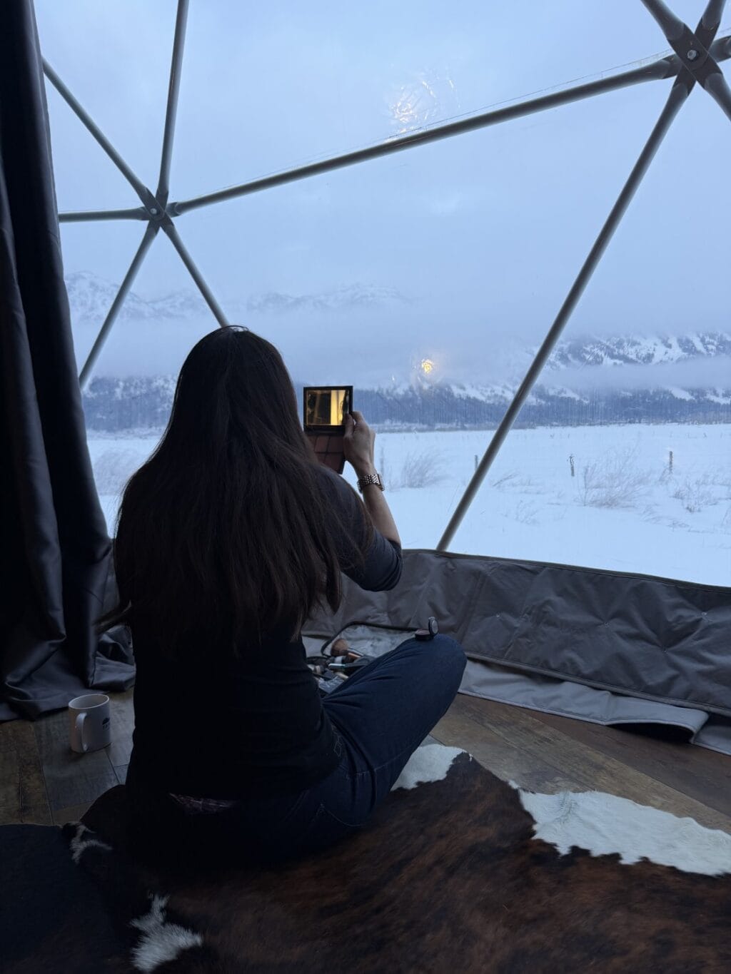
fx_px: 676
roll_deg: +0.5
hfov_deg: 56.8
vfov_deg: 71.6
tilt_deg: -3.3
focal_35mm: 24
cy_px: 487
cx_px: 366
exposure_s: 1/121
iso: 100
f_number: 1.78
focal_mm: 6.76
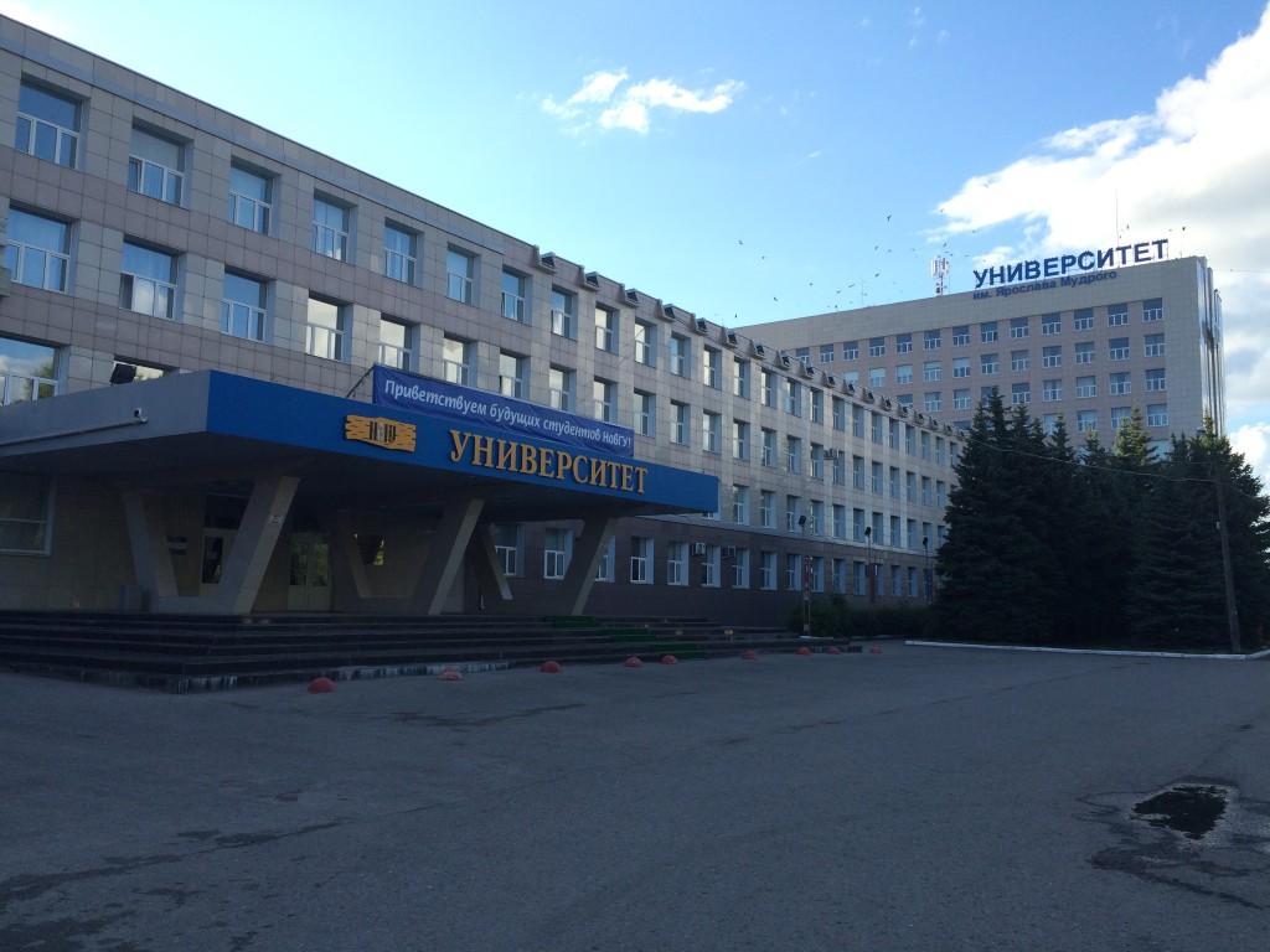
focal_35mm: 29
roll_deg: -0.6
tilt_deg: +6.8
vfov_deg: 48.2
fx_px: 1064
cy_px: 476
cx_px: 635
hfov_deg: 61.7
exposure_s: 1/838
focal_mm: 4.15
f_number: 2.2
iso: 32
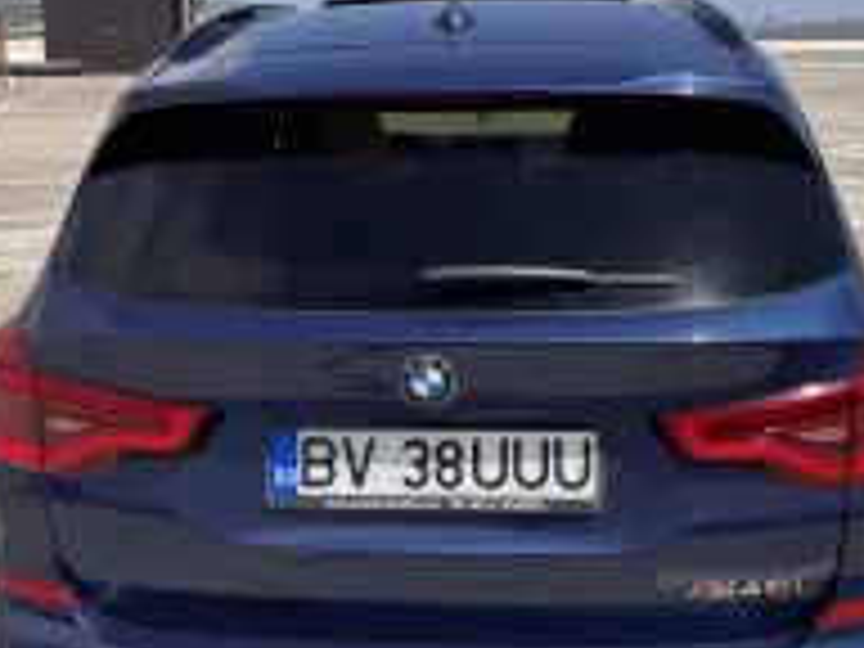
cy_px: 324
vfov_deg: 32.2
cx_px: 423
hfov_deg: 42.1
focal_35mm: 45
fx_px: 1123
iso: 80
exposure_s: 1/6410
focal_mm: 6.76
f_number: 1.78
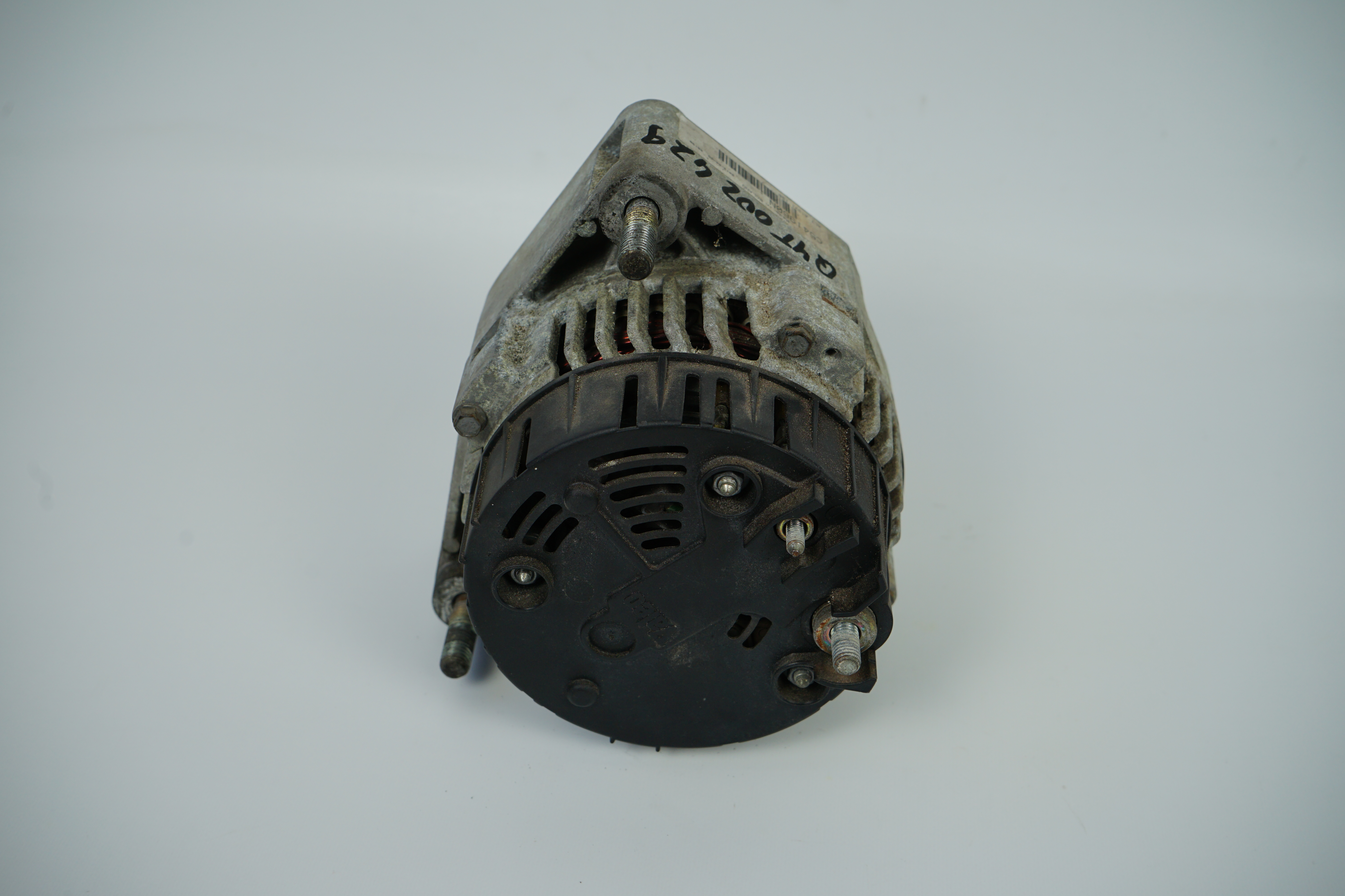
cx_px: 672
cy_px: 448
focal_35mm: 39
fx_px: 1457
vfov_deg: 34.2
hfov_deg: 49.6
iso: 200
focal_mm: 39
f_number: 7.1
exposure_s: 1/200
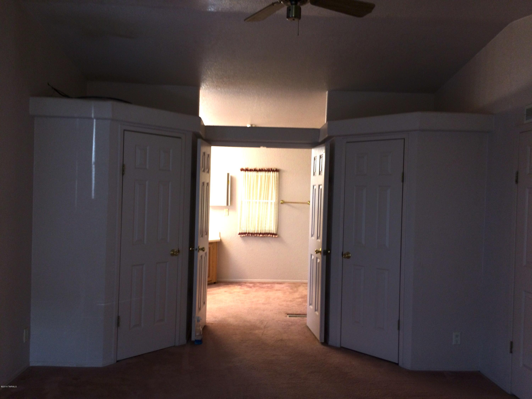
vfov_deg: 48.2
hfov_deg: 61.7
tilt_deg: -2.3
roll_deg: -1.8
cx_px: 266
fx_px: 446
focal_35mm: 29
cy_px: 200
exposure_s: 1/30
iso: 32
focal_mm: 4.15
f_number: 2.2
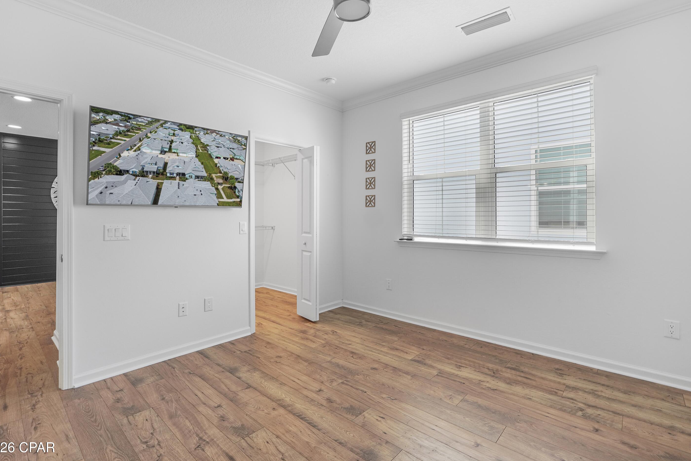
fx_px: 307
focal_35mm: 16
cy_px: 224
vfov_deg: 73.7
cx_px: 342
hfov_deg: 96.7
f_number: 6.3
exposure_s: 1/5
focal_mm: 10
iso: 100
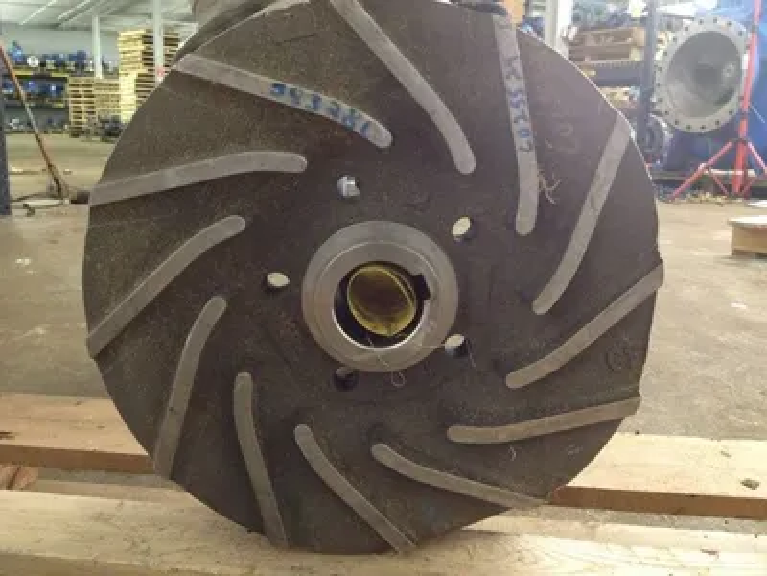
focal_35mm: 35
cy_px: 288
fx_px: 776
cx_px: 384
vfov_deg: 40.7
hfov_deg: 52.6
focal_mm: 4.28
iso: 400
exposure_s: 1/20
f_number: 2.4
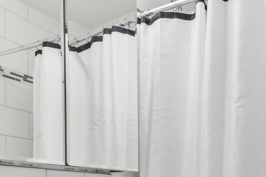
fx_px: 332
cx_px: 149
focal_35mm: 45
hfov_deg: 43.5
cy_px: 210
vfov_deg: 26.6
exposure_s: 1/2
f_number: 11
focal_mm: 10
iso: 100
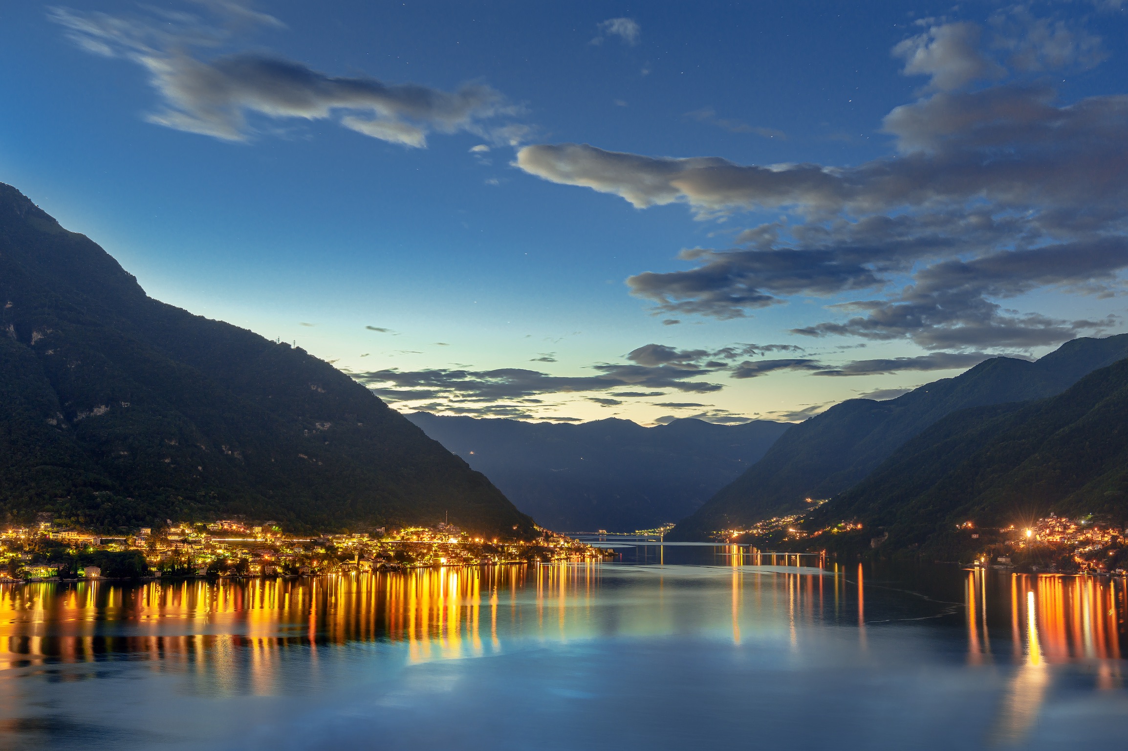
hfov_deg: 48.5
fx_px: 1253
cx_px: 564
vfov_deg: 33.4
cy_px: 376
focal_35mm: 40
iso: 100
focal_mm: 40
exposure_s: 30
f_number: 5
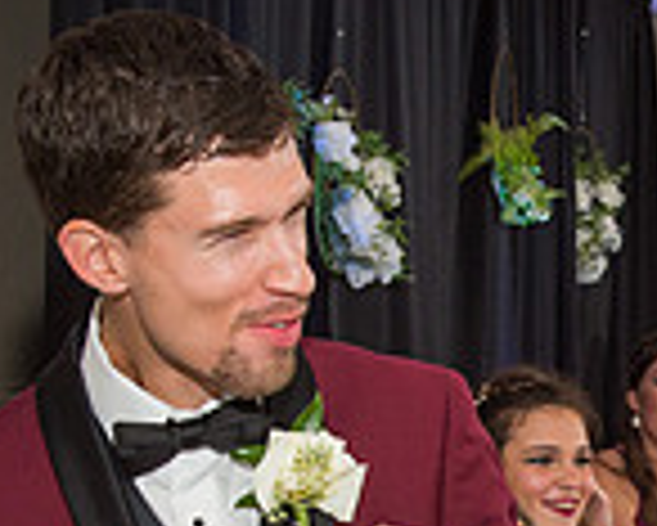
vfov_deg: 11.6
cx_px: 670
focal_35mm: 130
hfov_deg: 14.5
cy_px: 670
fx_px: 2529
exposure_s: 1/125
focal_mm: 35
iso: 800
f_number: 5.6
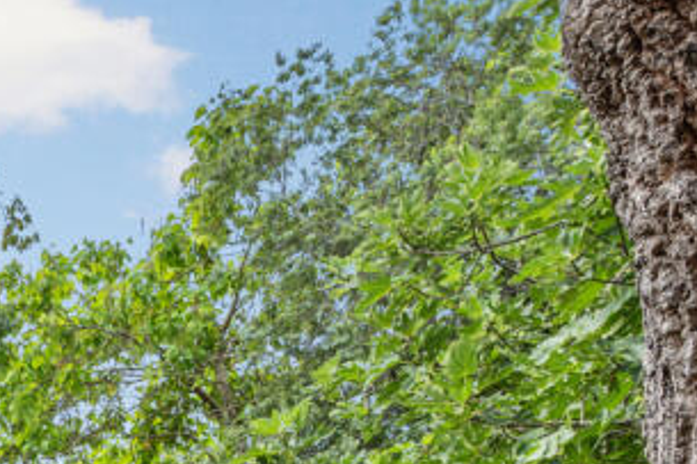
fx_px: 1135
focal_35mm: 59
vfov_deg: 19.2
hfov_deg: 25.7
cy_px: 758
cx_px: -341
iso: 200
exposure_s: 1/200
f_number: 8
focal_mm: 17.5
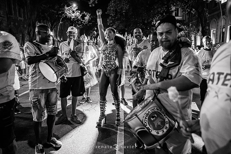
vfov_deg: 47.7
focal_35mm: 27
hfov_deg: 67.1
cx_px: 115
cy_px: 73
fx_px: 174
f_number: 2
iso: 2500
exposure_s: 1/320
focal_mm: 24
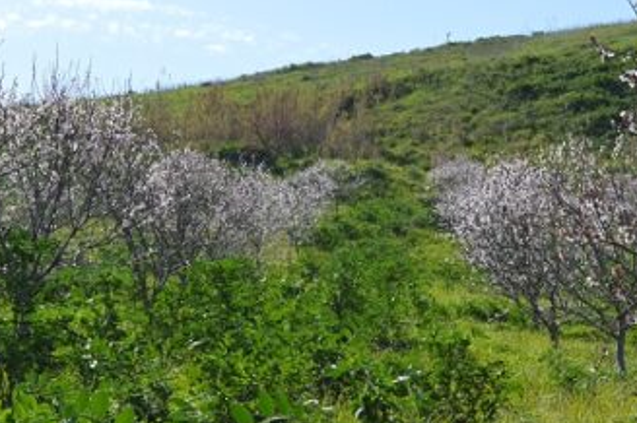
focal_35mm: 103
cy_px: 114
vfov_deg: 13.2
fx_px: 1821
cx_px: 318
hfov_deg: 19.8
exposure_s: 1/320
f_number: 9
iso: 100
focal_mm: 22
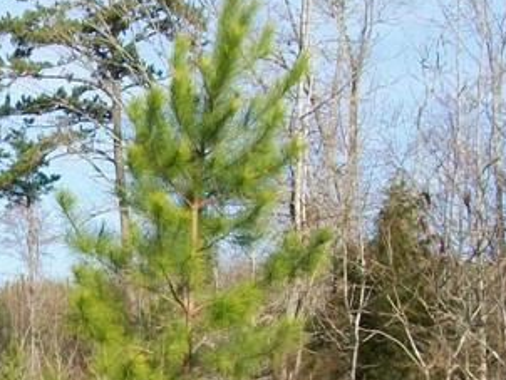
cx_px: -119
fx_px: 1785
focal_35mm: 122
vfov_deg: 12.0
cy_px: 407
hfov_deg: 15.5
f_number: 4.8
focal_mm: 6
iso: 64
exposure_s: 1/320
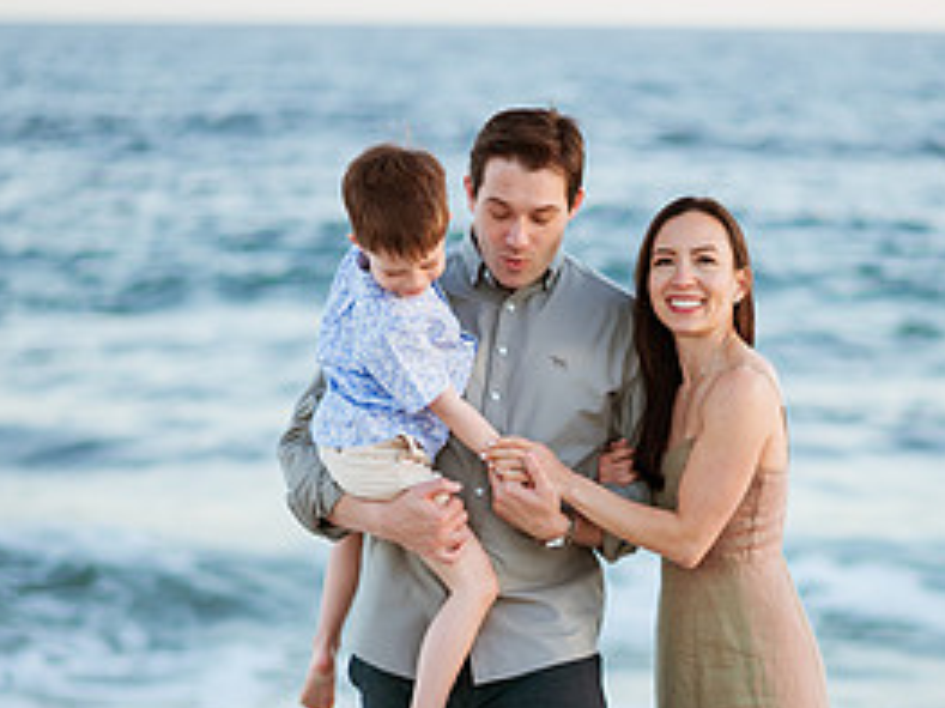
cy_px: 527
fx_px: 3356
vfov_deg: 12.0
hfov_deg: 16.0
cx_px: 600
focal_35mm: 123
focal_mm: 58
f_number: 1.4
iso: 100
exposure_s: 1/800
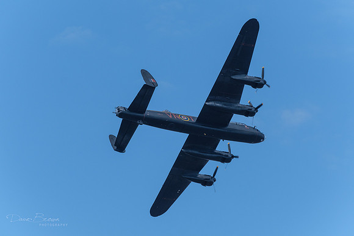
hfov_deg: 8.0
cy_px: 118
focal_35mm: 257
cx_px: 177
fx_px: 2528
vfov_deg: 5.4
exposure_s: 1/800
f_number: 8
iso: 200
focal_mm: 171.3
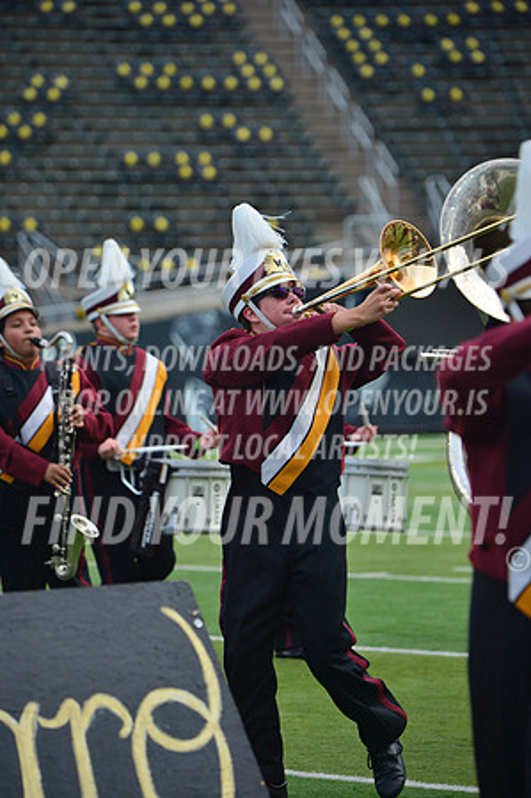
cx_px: 266
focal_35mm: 230
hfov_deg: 6.0
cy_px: 399
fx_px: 5100
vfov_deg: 9.0
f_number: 5.6
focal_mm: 230
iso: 400
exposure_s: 1/1600
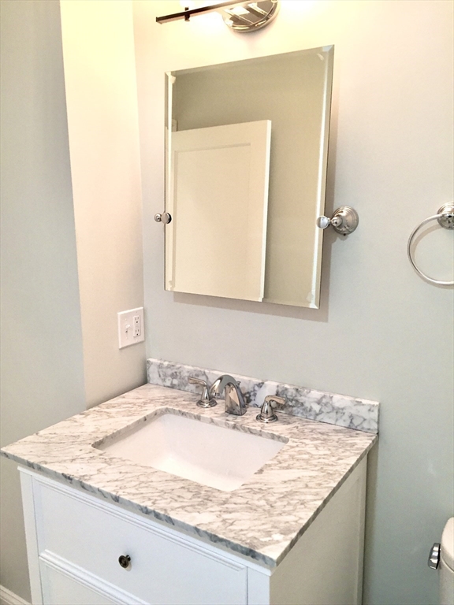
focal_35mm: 29
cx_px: 227
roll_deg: +1.6
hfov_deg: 48.2
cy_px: 302
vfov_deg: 61.7
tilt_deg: -11.5
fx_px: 507
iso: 100
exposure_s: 1/30
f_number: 2.2
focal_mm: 4.15
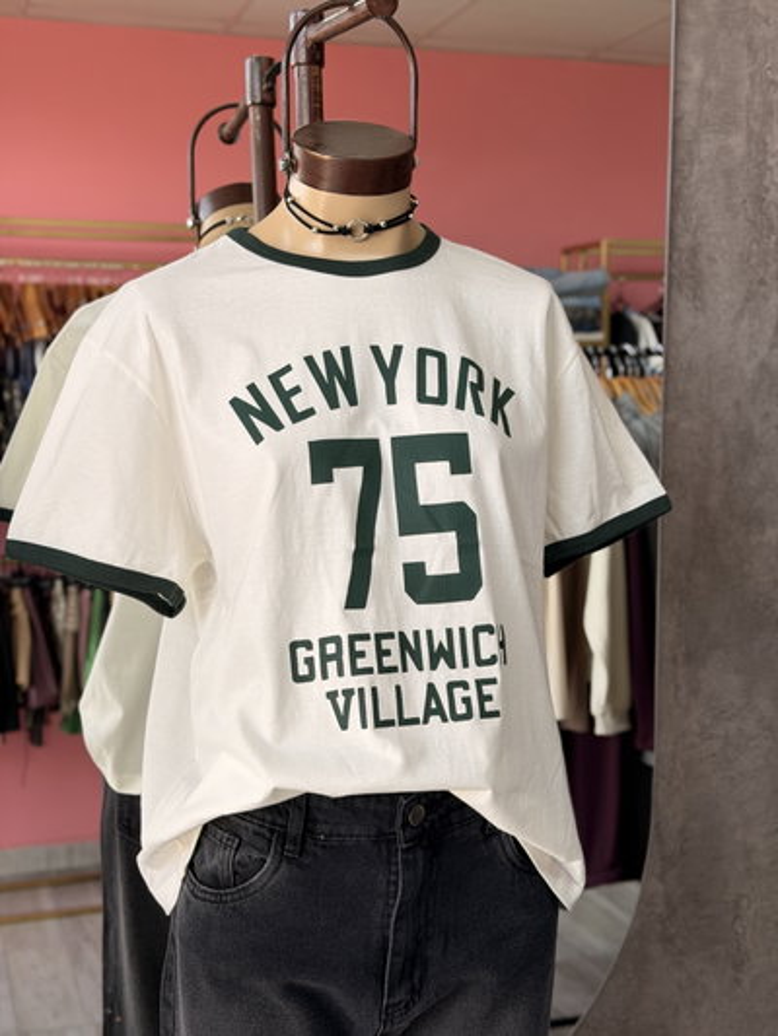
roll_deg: +0.0
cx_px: 389
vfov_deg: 39.6
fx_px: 1438
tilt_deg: -5.5
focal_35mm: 48
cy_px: 518
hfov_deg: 30.3
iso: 64
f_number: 1.78
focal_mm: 6.76
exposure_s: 1/238
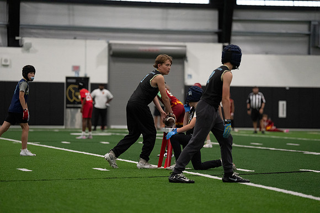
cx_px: 160
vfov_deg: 10.2
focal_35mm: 135
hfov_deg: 15.2
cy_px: 106
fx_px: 1200
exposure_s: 1/1000
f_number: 2.8
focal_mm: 135
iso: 6400
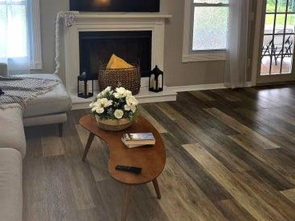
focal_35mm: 40
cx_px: 142
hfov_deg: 46.8
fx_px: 341
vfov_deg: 35.3
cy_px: 60
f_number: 1.7
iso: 50
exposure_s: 1/60.2
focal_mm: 6.3
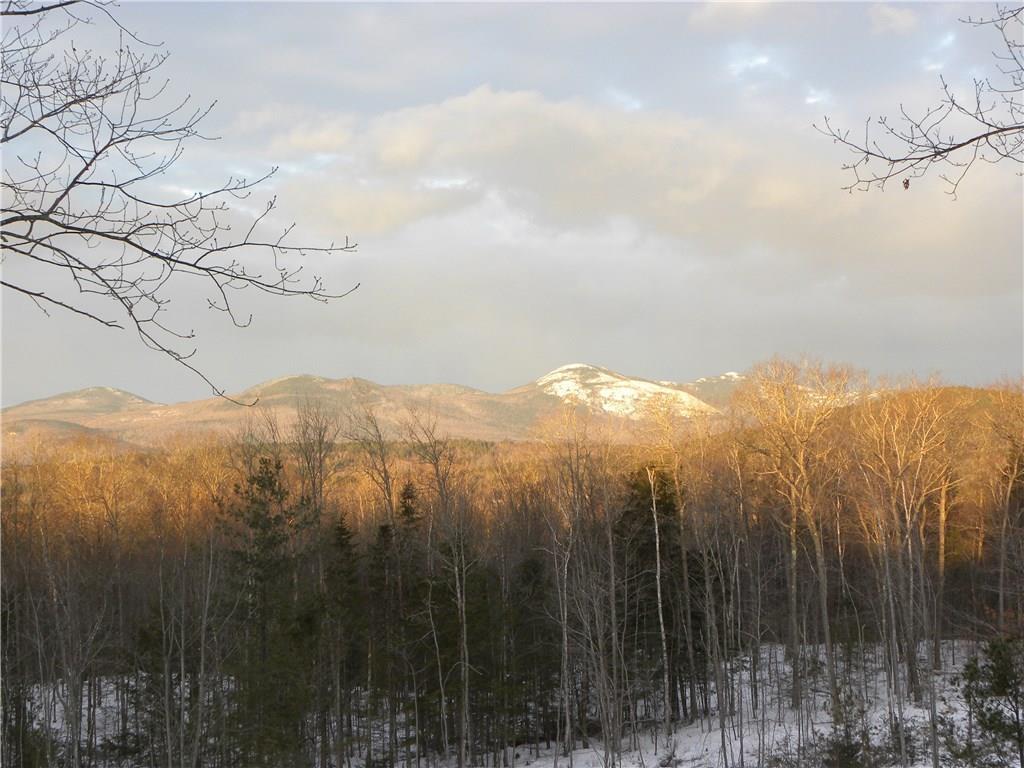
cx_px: 512
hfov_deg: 29.4
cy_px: 384
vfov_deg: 22.3
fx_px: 1952
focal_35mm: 66
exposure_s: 1/94.2
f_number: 3.5
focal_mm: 11.8
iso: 93
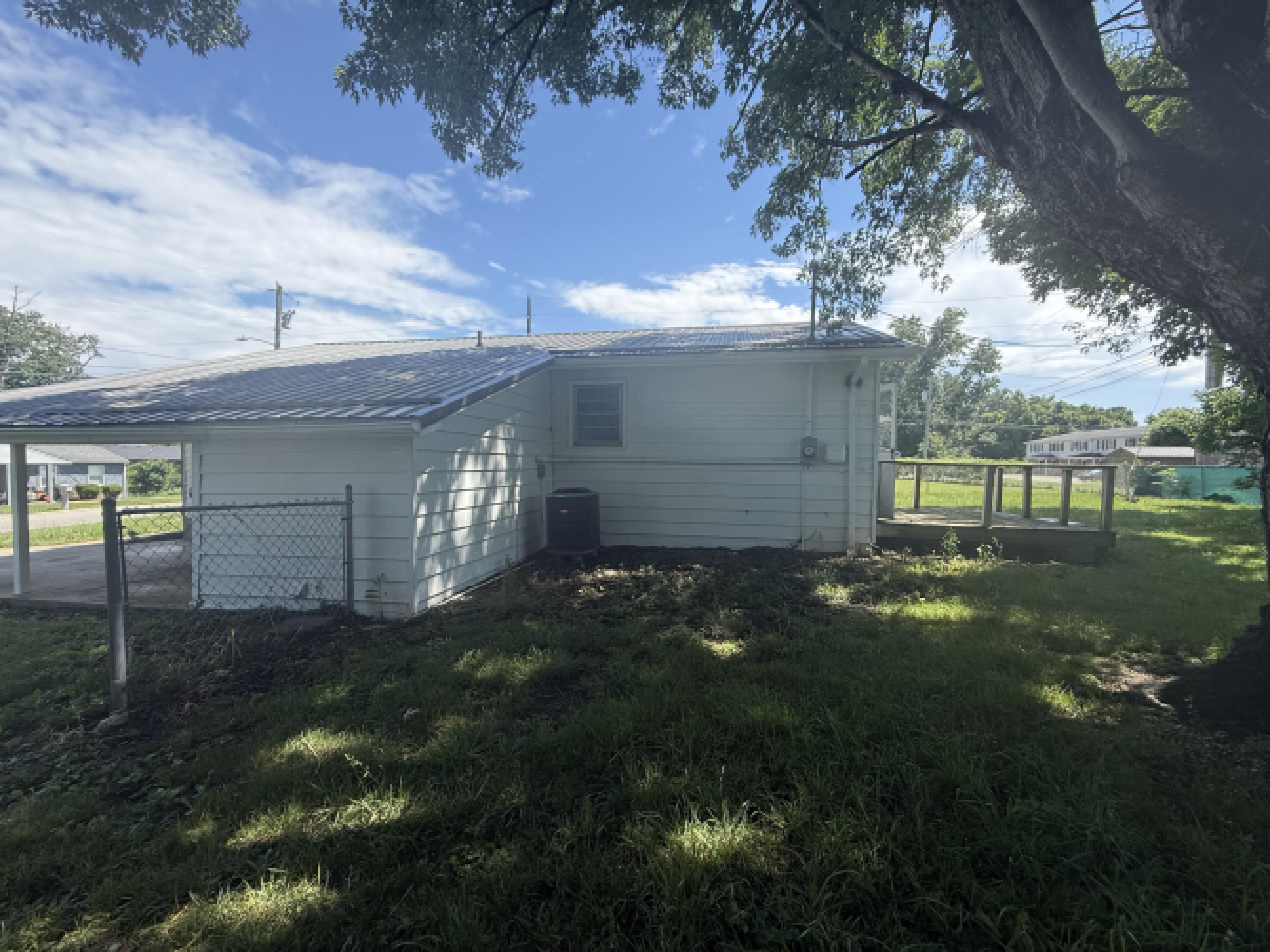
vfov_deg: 85.7
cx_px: 635
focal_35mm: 14
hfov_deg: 102.1
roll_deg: +0.0
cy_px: 476
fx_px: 514
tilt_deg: -1.8
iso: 64
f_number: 2.2
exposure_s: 1/985
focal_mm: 2.22
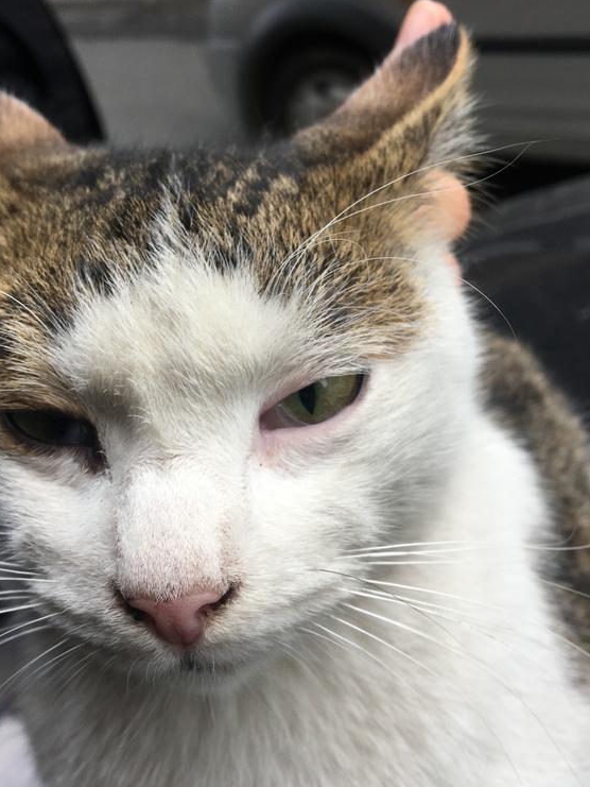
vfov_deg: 51.3
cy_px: 366
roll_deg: +15.6
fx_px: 818
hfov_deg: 39.6
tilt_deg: -32.4
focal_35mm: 36
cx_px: 276
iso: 25
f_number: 2.2
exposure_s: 1/199
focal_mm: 4.15
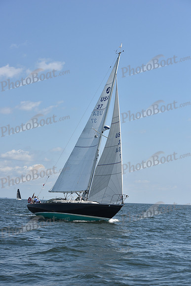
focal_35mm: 70
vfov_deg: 28.8
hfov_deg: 19.5
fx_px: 557
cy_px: 143
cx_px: 96
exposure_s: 1/1250
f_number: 9
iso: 320
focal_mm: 70
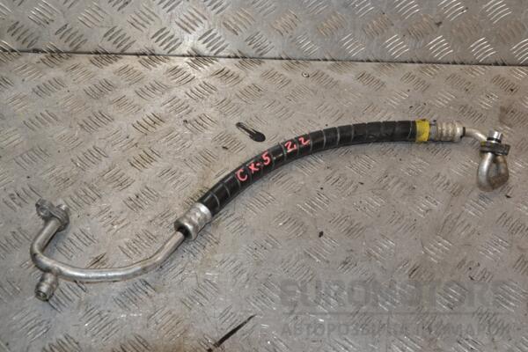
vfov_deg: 31.9
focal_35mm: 42
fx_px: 616
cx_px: 264
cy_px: 176
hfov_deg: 46.4
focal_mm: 28
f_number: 7.1
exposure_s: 1/200
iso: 800
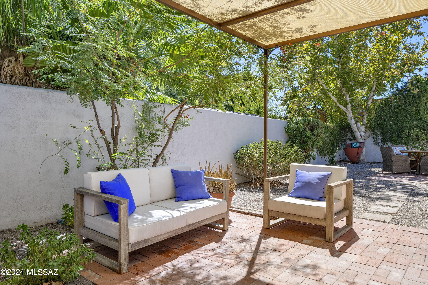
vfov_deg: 53.1
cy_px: 142
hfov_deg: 73.8
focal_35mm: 24
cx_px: 214
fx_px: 285
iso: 100
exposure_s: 1/160
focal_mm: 24
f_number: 9
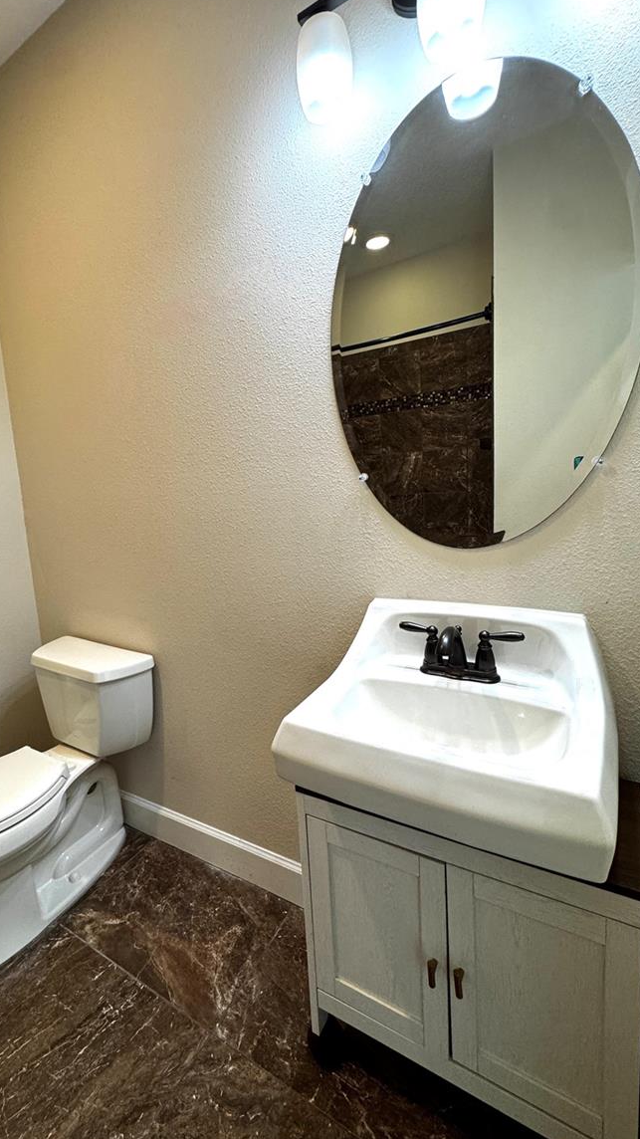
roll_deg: +4.4
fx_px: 483
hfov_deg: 66.6
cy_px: 551
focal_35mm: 16
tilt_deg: -8.0
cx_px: 266
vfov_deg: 99.3
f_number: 2.2
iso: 200
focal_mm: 2.22
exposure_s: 1/120
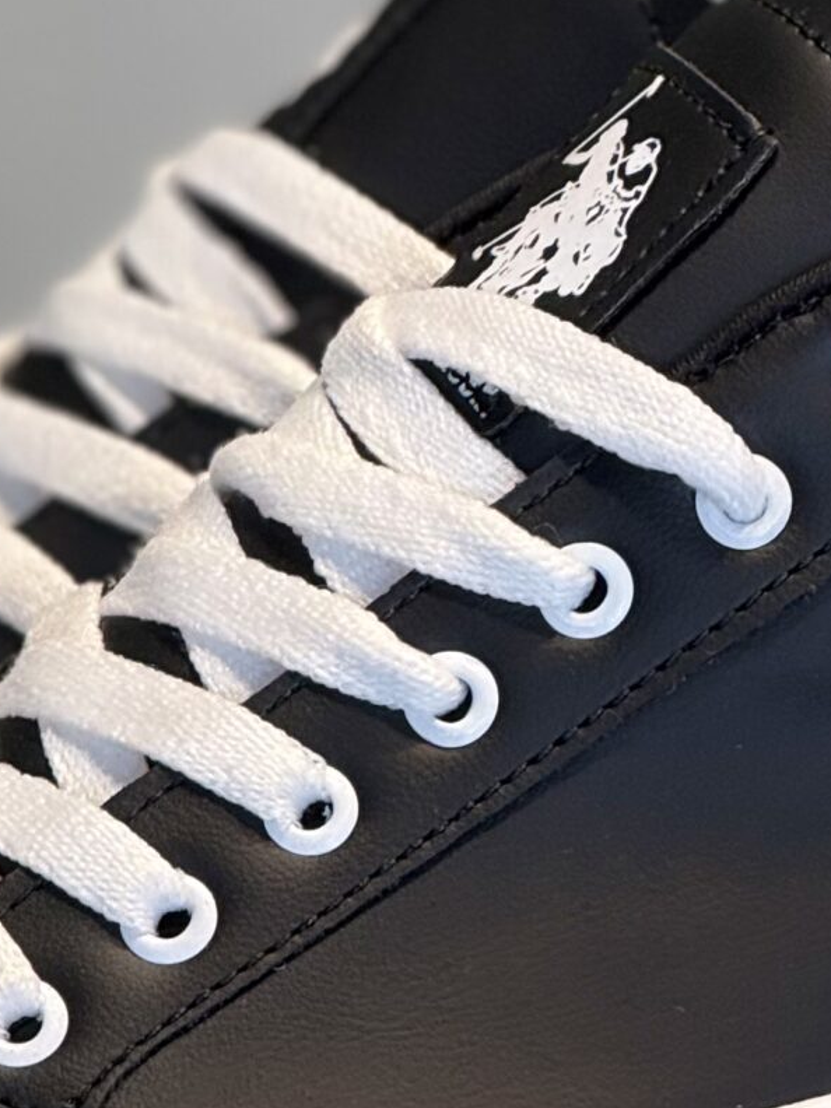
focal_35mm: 388
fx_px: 12419
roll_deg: +0.2
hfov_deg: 3.8
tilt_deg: -19.7
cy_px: 841
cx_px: 942
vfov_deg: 5.1
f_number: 2.8
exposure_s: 1/100
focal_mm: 15.66
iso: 64
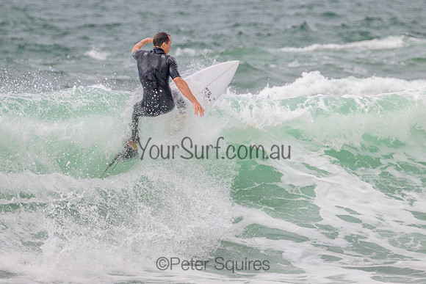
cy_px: 112
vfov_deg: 1.3
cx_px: 212
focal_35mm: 1087
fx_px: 12870
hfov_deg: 1.9
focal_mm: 800
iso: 1600
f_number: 11
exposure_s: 1/2000
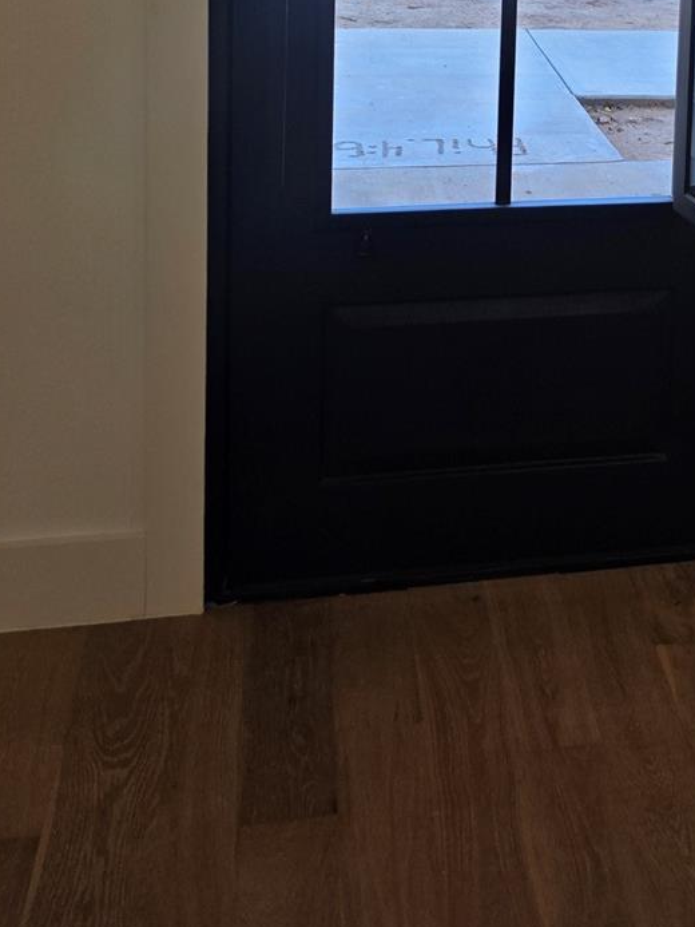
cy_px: -92
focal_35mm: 51
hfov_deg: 27.8
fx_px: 1365
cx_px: 585
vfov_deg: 32.9
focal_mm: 6.3
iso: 80
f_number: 1.7
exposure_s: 1/1476
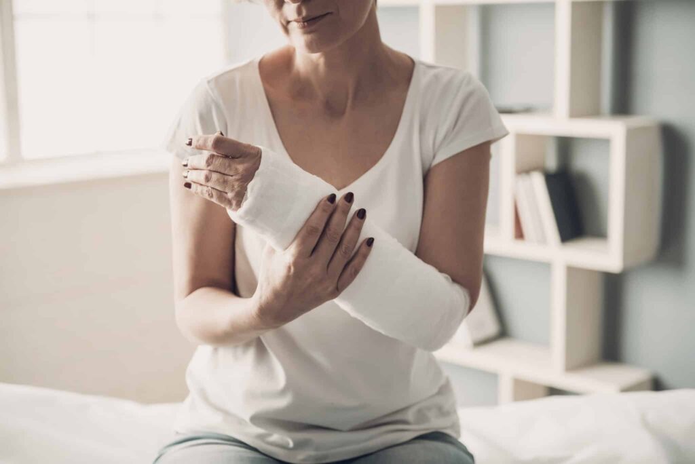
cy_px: 232
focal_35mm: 60
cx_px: 348
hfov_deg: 33.4
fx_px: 1159
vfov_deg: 22.7
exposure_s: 1/125
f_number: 2.8
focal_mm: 60
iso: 800
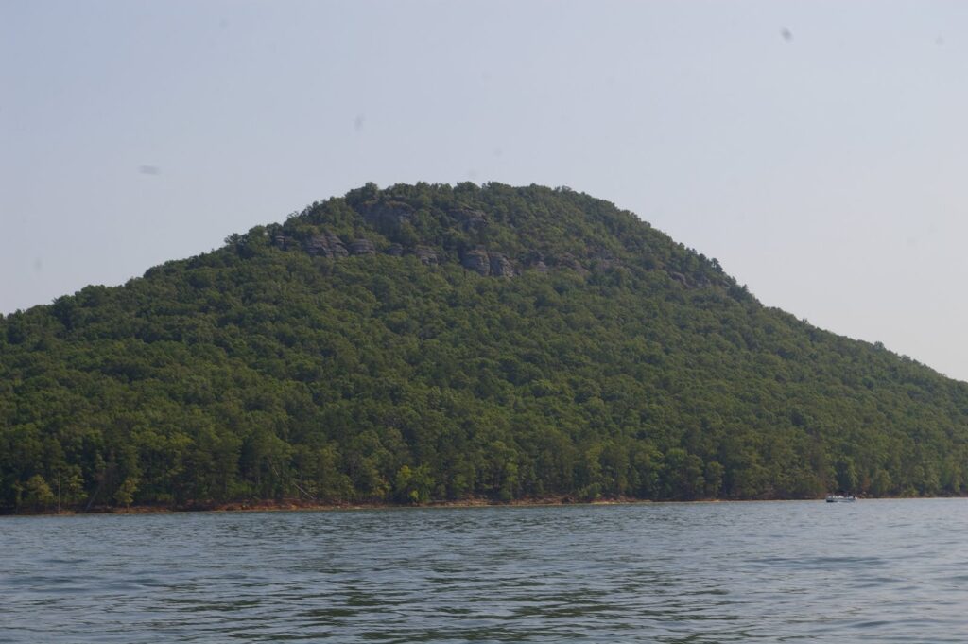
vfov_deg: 16.5
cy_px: 322
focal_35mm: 82
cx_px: 484
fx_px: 2216
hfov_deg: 24.6
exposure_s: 1/350
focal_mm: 55
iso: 200
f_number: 11
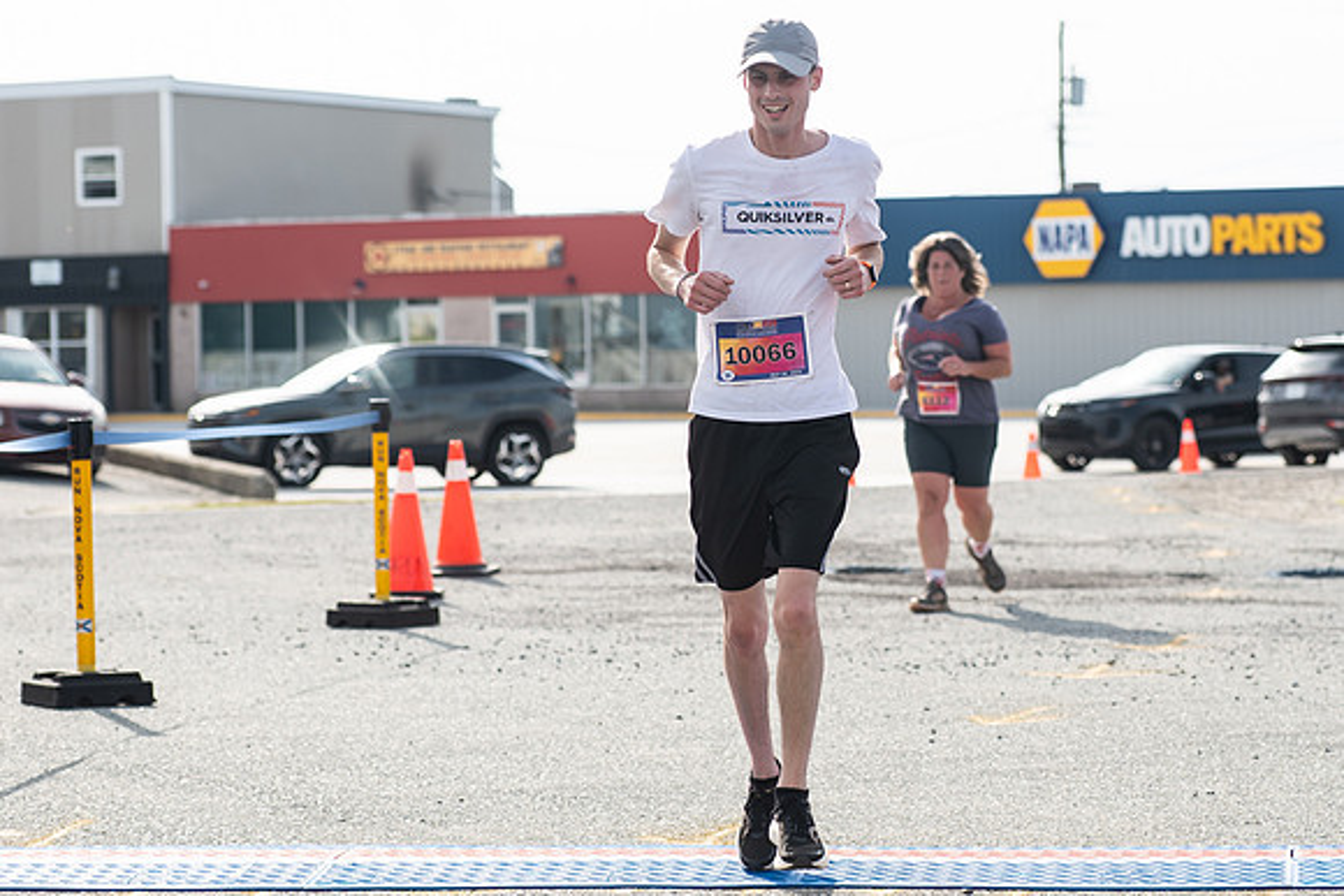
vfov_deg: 10.9
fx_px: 4691
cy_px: 331
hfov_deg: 16.3
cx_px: 756
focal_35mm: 126
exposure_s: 1/2000
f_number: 4.5
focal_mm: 82
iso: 250
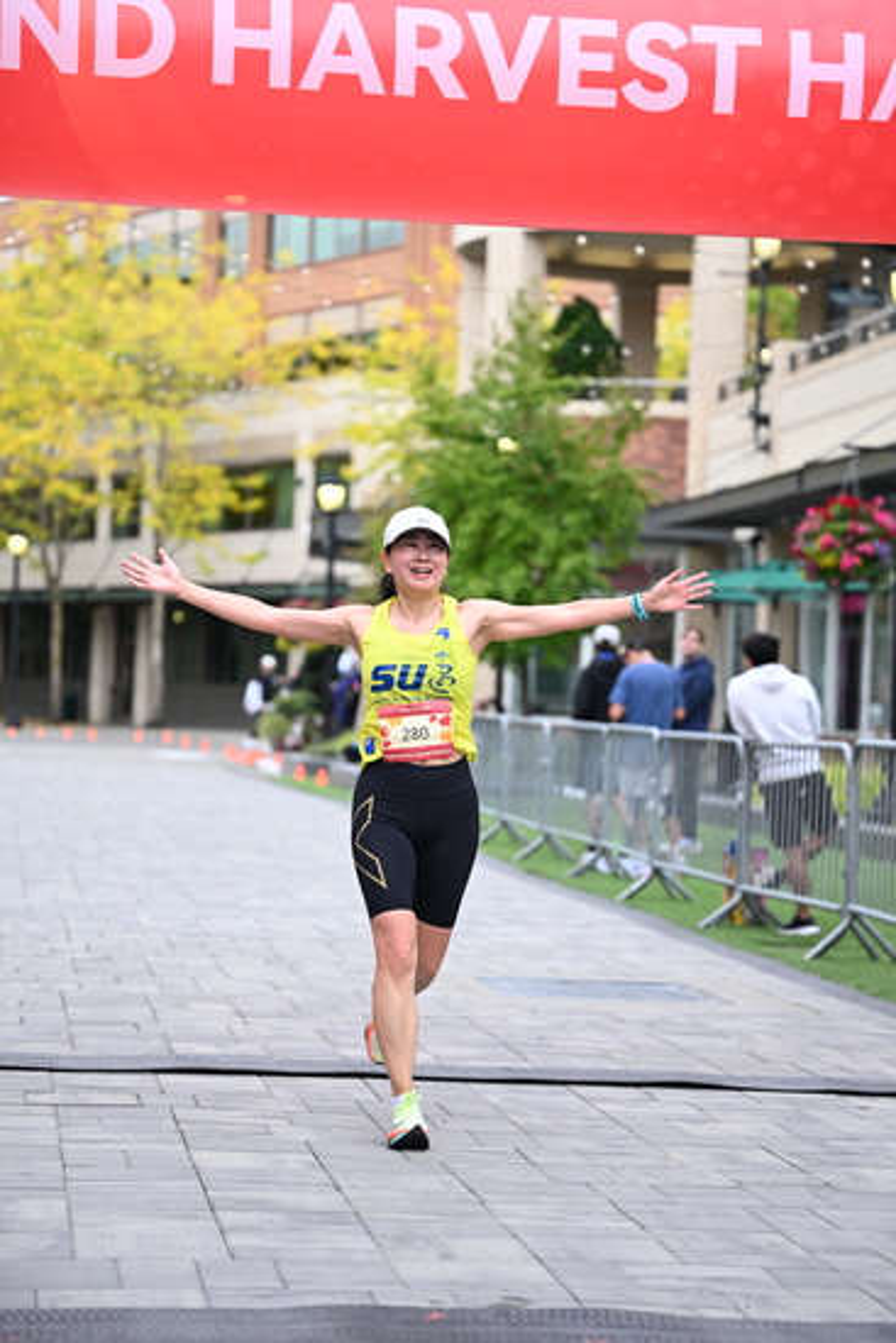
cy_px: 672
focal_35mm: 86
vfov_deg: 23.6
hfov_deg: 15.9
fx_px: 3208
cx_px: 448
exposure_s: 1/1600
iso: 640
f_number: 2.8
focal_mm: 86
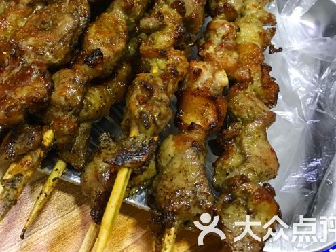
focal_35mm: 41
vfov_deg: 34.8
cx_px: 126
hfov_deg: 45.4
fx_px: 398
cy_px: 86
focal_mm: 4.15
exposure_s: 1/8
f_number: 2.2
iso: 100
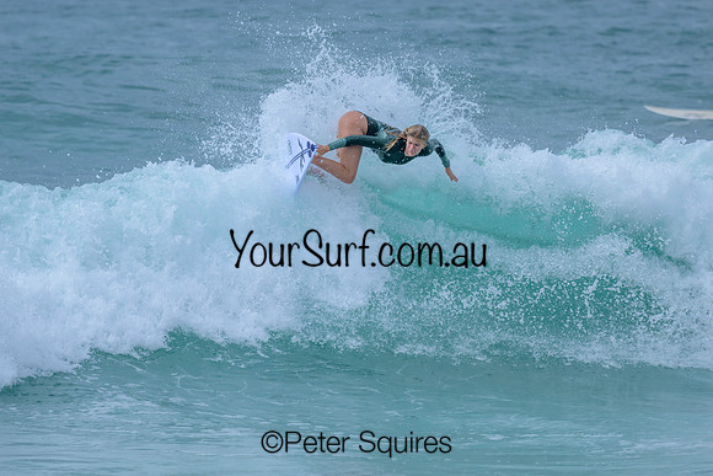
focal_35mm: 1050
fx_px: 20804
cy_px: 300
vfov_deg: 1.3
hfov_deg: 2.0
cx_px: 296
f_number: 6.3
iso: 180
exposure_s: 1/2000
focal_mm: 800
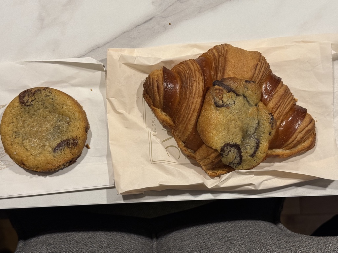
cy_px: 126
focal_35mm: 48
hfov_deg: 39.7
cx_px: 169
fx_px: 469
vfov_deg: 30.3
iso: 100
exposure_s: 1/50
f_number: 1.78
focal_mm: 6.76
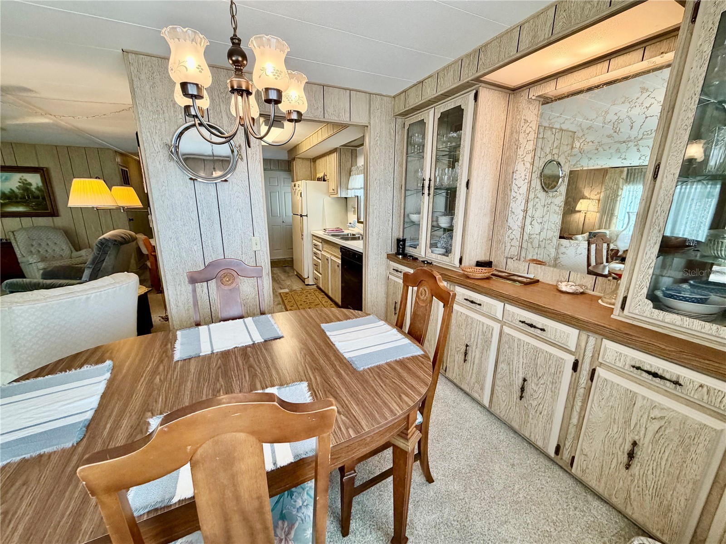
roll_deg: -0.1
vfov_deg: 85.7
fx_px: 294
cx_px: 363
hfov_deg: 102.1
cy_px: 272
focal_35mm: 14
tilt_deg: -13.8
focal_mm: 2.22
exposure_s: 1/120
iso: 320
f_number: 2.2
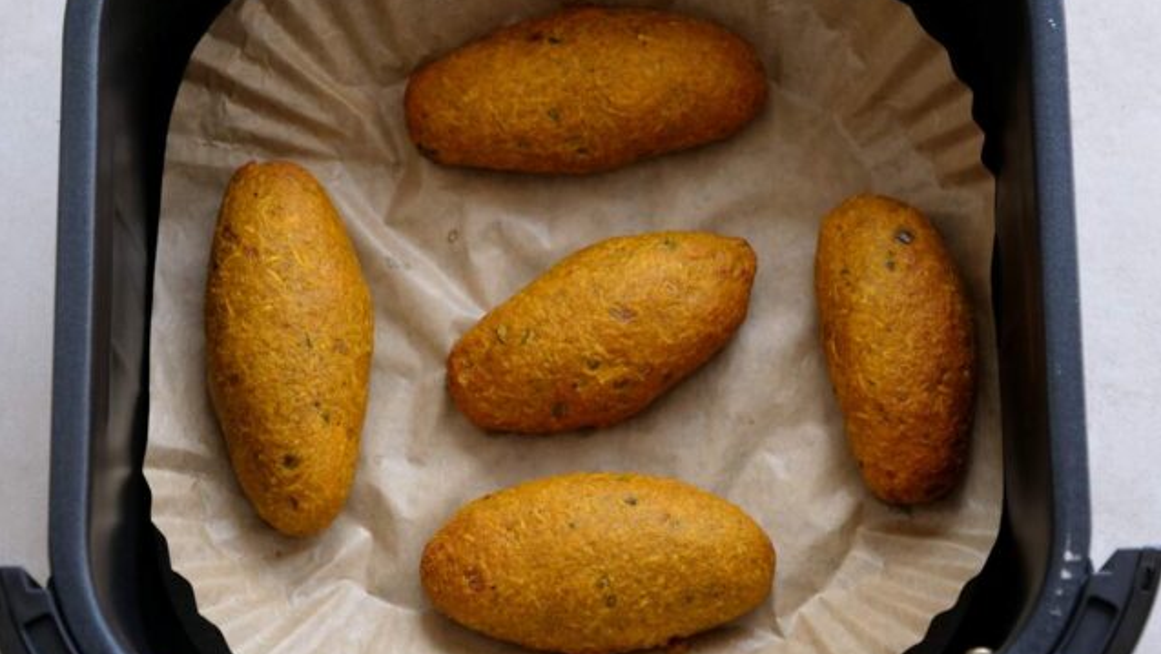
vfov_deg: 11.6
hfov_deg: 20.4
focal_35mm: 105
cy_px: 353
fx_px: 3234
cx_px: 580
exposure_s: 1/125
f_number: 3.9
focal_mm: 48
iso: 500
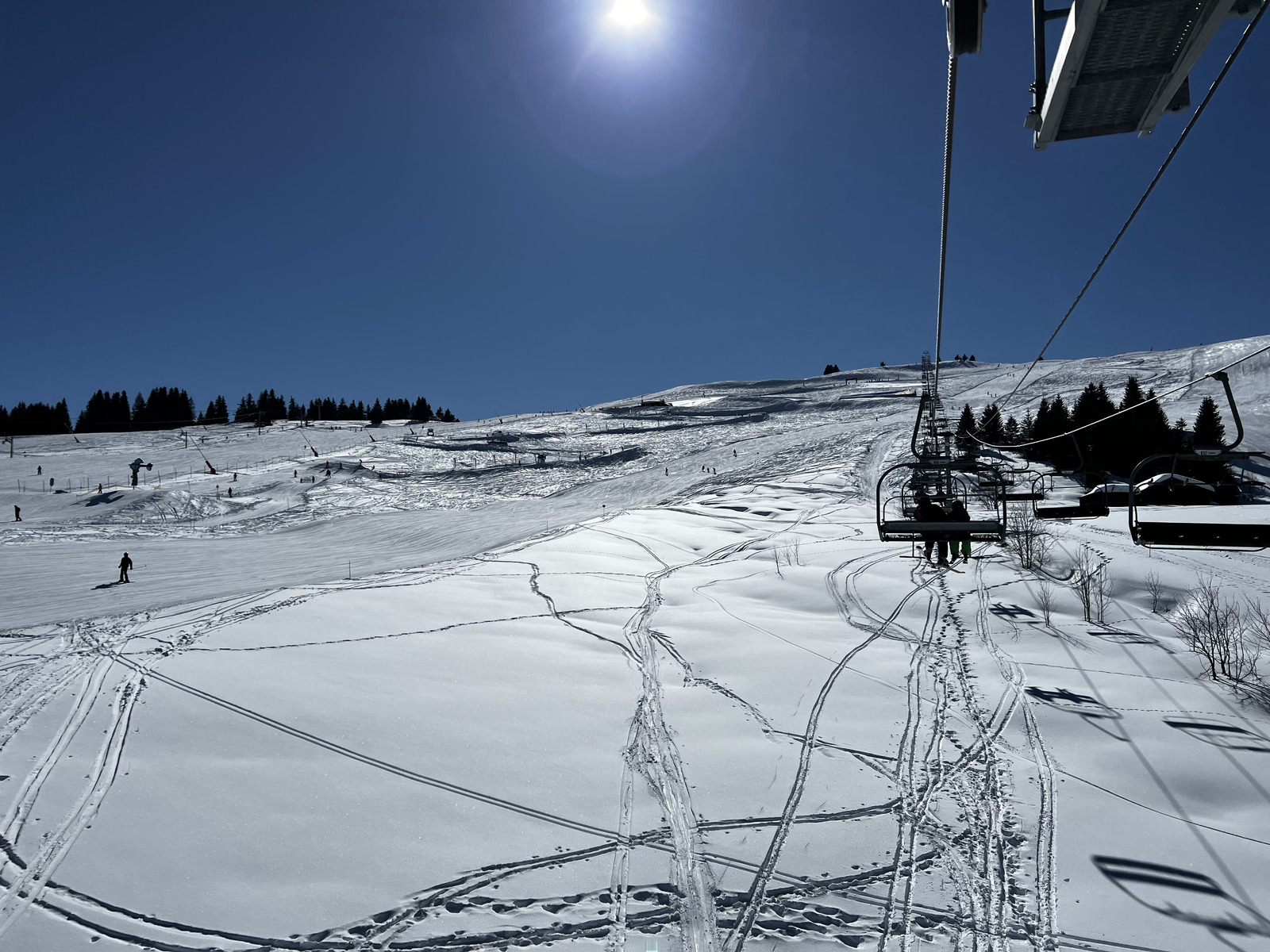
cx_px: 635
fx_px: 954
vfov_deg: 53.1
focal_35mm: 26
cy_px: 476
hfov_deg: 67.3
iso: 32
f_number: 1.5
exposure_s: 1/16393
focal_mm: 5.7
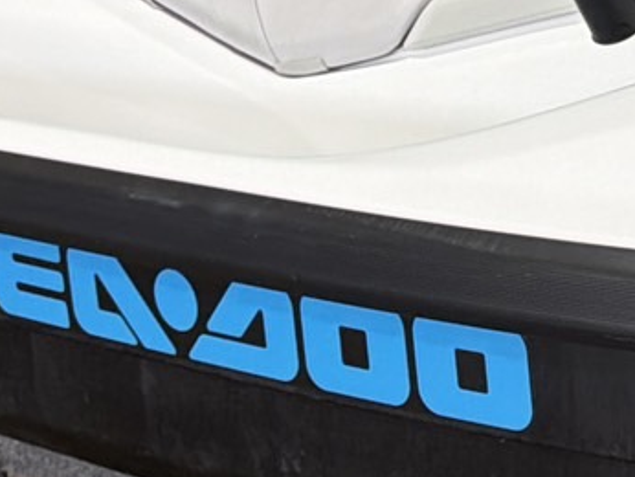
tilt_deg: -9.0
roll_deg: +0.6
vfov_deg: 11.1
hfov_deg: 13.9
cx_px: 962
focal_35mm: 133
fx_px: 2441
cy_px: 28
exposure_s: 1/121
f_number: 1.78
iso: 100
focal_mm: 6.76
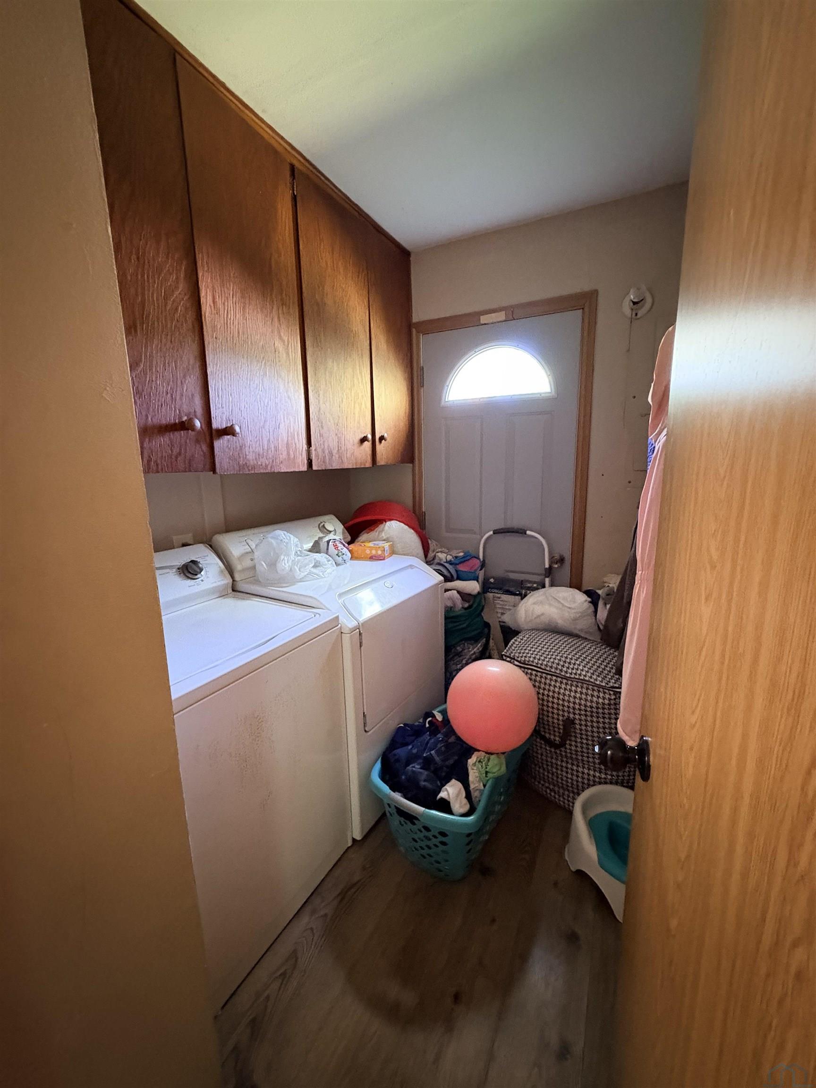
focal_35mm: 14
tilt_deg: -9.4
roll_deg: +1.0
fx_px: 440
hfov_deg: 85.7
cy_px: 544
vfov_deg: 102.1
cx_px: 408
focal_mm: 2.22
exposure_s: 1/30
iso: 1000
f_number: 2.2
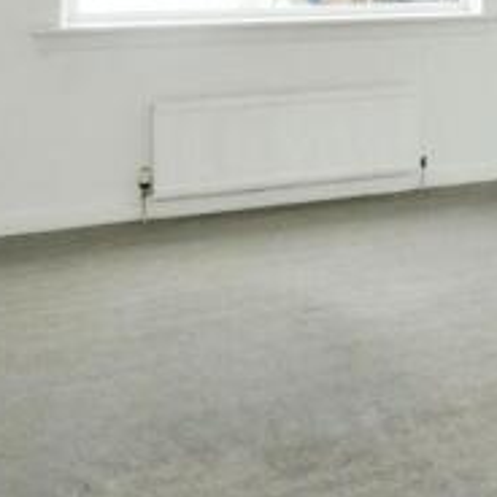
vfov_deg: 29.9
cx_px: 620
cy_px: 101
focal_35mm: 56
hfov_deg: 26.6
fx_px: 910
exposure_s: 1/60
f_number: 2.8
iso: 160
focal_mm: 3.6
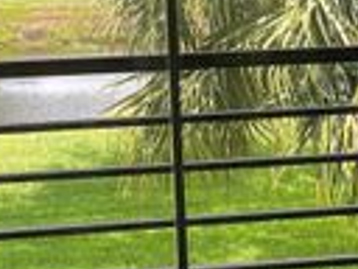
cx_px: 255
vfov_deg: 13.1
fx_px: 1169
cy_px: 161
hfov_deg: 17.3
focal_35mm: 113
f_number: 1.8
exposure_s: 1/122
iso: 25
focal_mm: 3
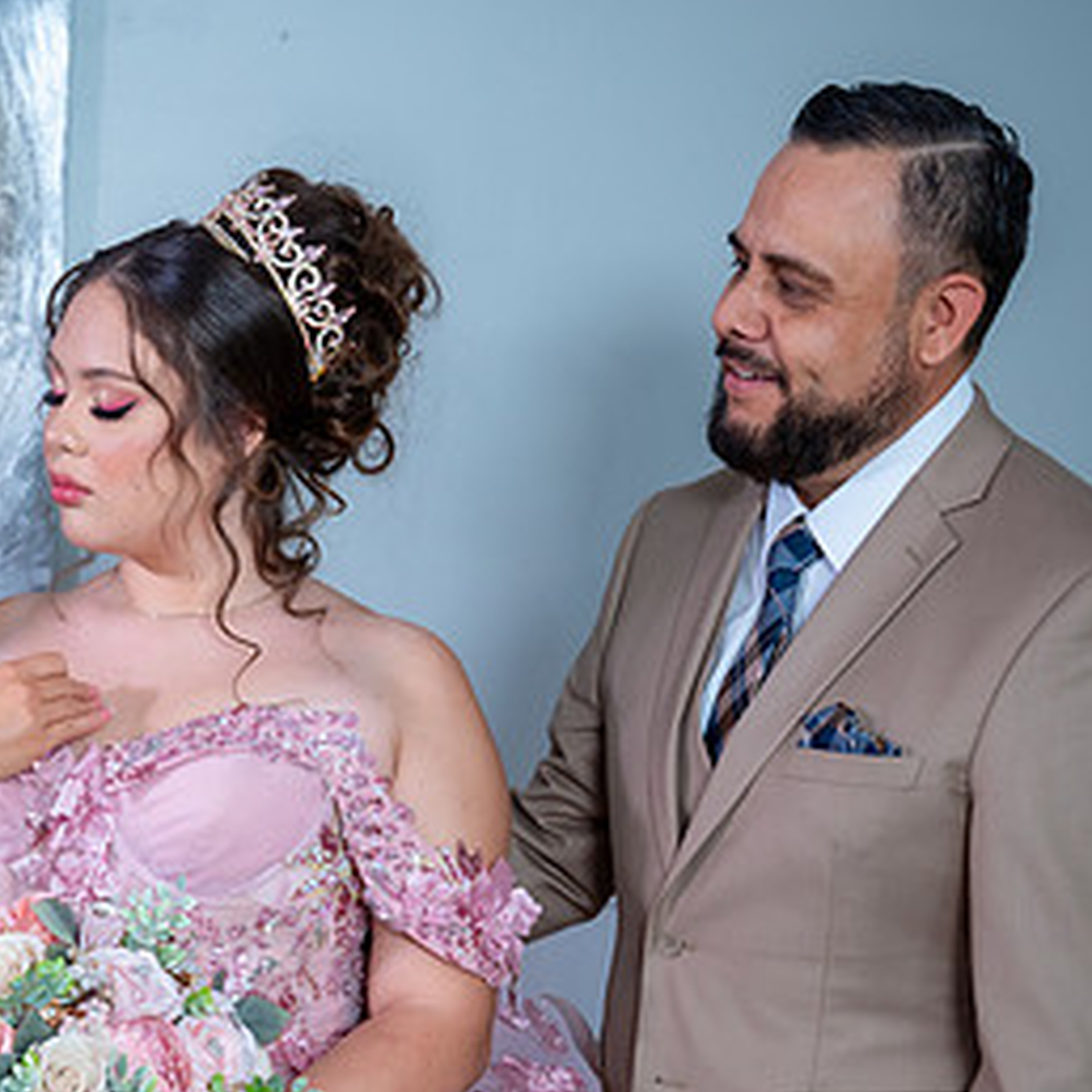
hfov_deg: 23.9
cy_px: 800
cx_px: 97
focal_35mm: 70
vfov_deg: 24.4
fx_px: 2498
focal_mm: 36
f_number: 4
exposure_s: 1/60
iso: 1250
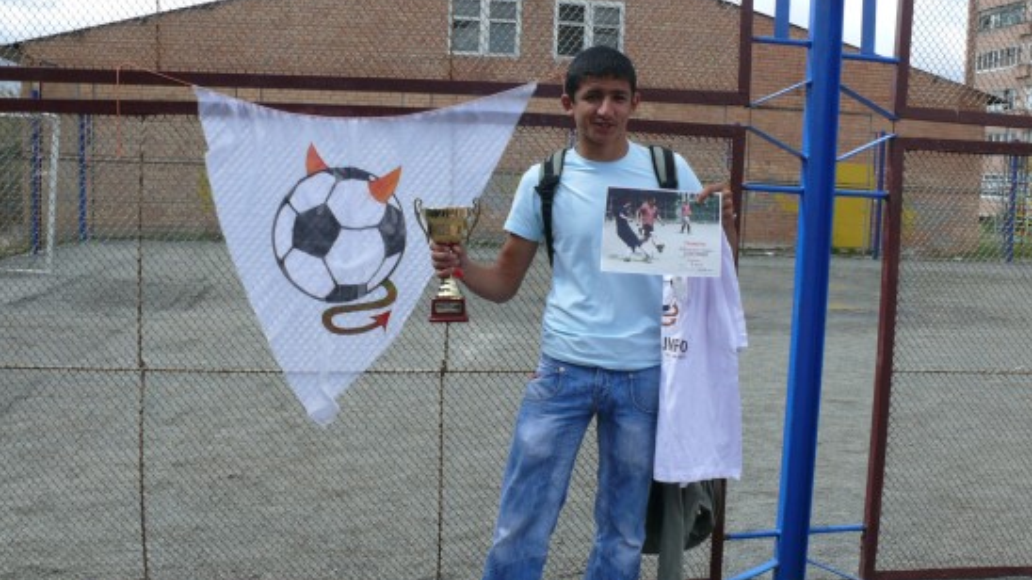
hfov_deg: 51.6
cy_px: 311
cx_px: 512
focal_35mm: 39
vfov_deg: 30.4
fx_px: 1067
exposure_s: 1/200
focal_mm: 7.4
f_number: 5.6
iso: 100
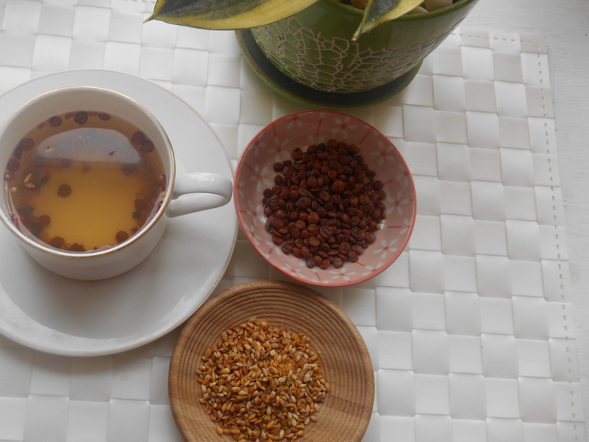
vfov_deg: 35.1
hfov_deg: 45.6
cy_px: 239
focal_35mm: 41
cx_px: 247
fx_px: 698
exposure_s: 1/30
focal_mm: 6.3
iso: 125
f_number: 3.7
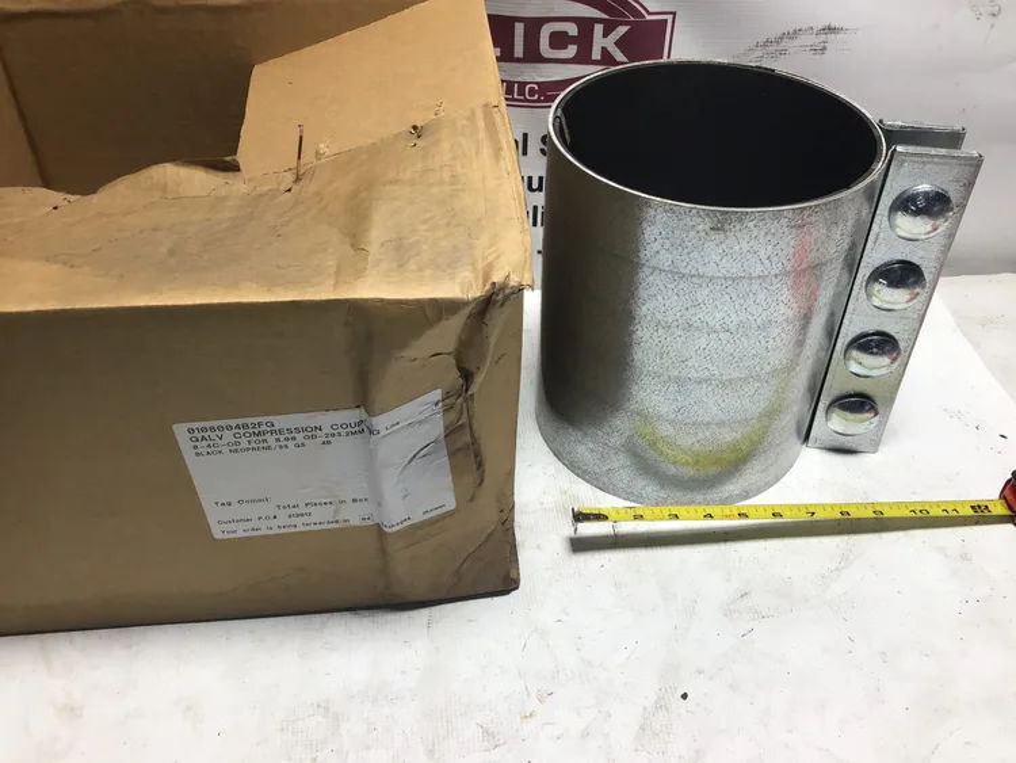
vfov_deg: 45.5
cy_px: 382
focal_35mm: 31
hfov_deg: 58.3
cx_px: 508
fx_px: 910
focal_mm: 3.3
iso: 32
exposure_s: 1/120
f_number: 2.4
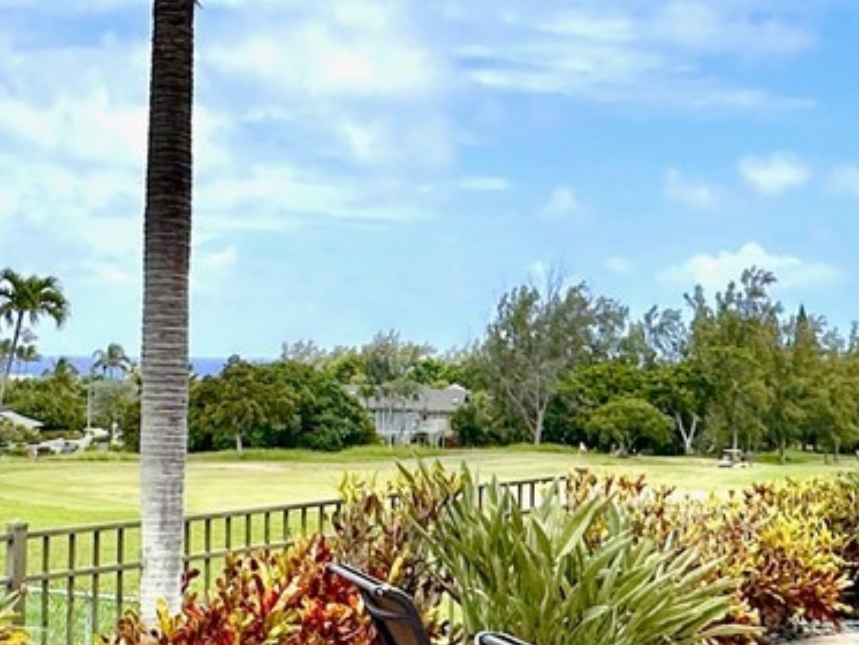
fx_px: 1489
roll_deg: -1.1
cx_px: 428
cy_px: 212
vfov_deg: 24.3
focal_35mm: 60
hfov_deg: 32.2
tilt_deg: +5.6
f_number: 2.2
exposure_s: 1/2681
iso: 50
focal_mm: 2.22
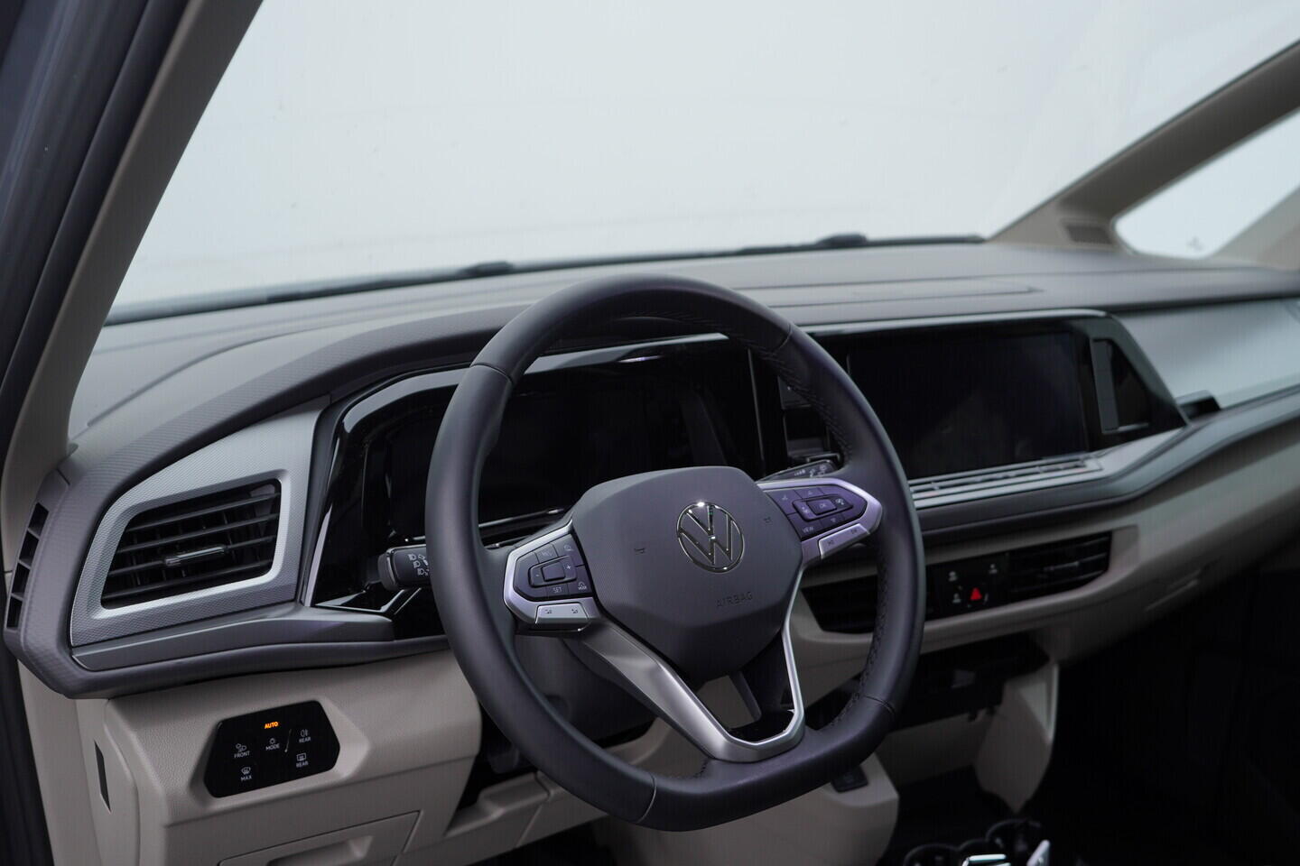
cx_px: 650
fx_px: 1300
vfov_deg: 36.9
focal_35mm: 36
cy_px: 433
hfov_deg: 53.1
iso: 125
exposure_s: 1/60
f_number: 3.5
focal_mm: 24
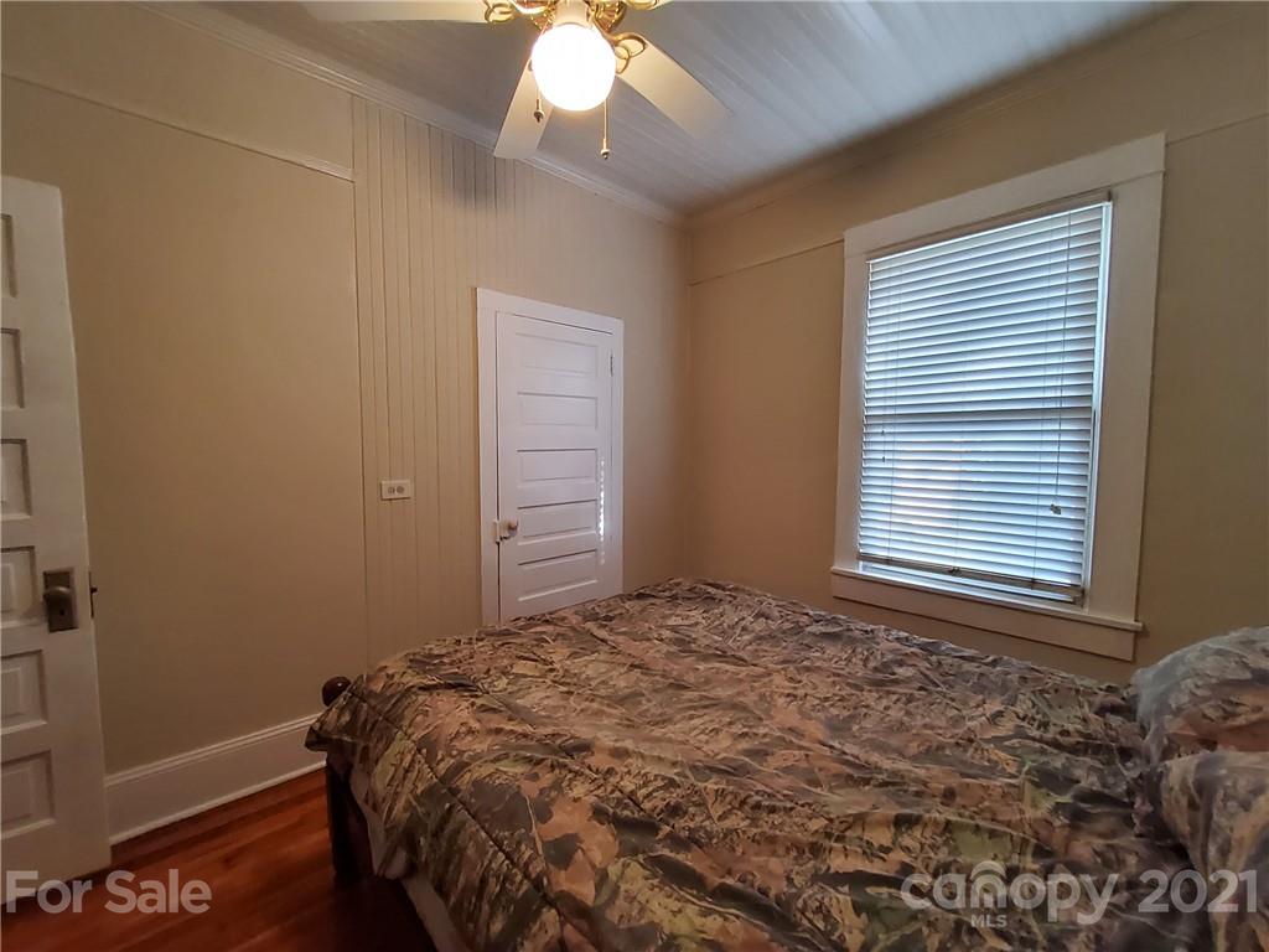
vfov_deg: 89.9
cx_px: 634
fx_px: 477
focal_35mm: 13
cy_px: 476
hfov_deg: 106.2
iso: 320
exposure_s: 1/29
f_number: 2.2
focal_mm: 1.13
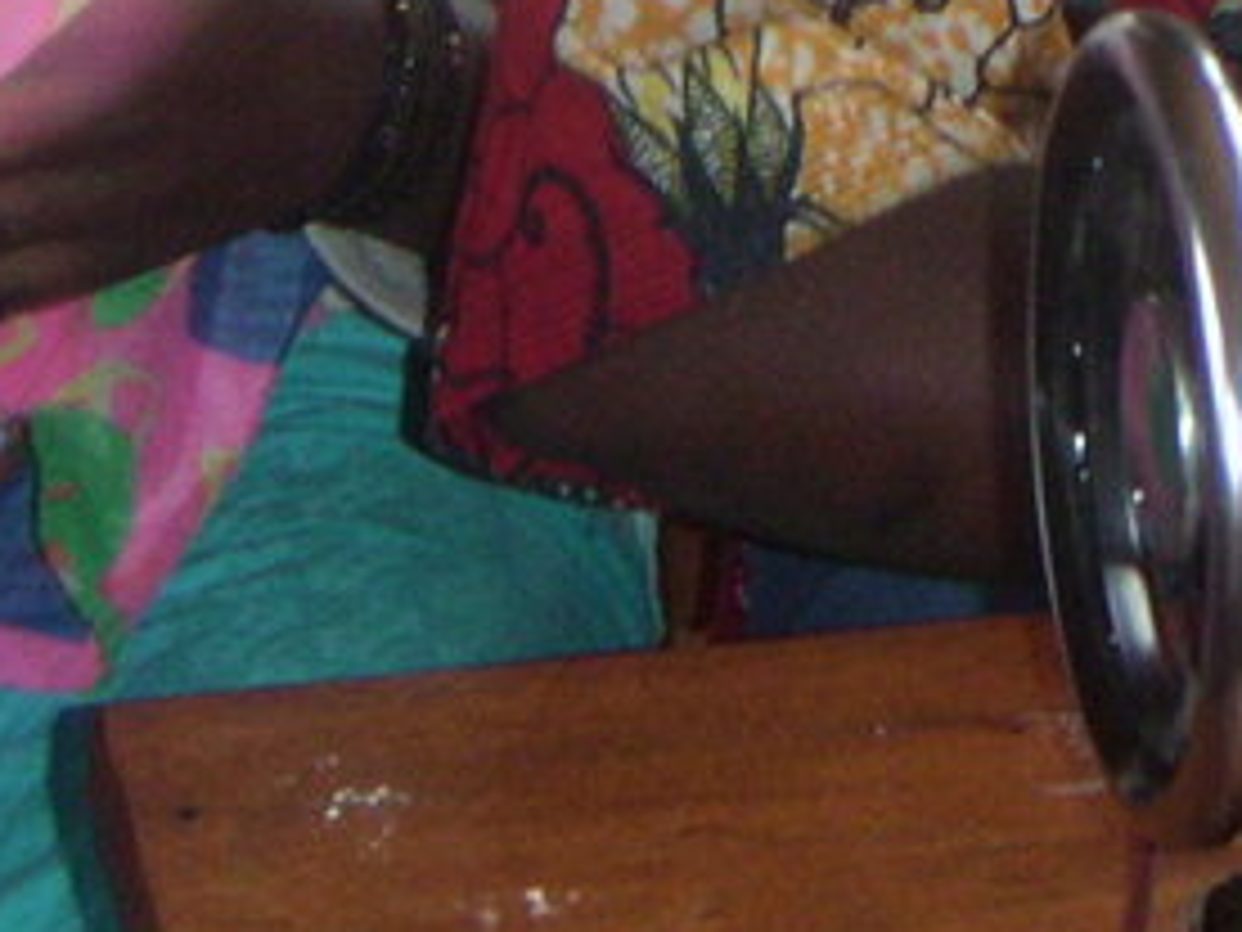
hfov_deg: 11.0
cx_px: 1318
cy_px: -527
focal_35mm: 178
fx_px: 6387
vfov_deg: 8.1
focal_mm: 7.4
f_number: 2.9
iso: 160
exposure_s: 1/50
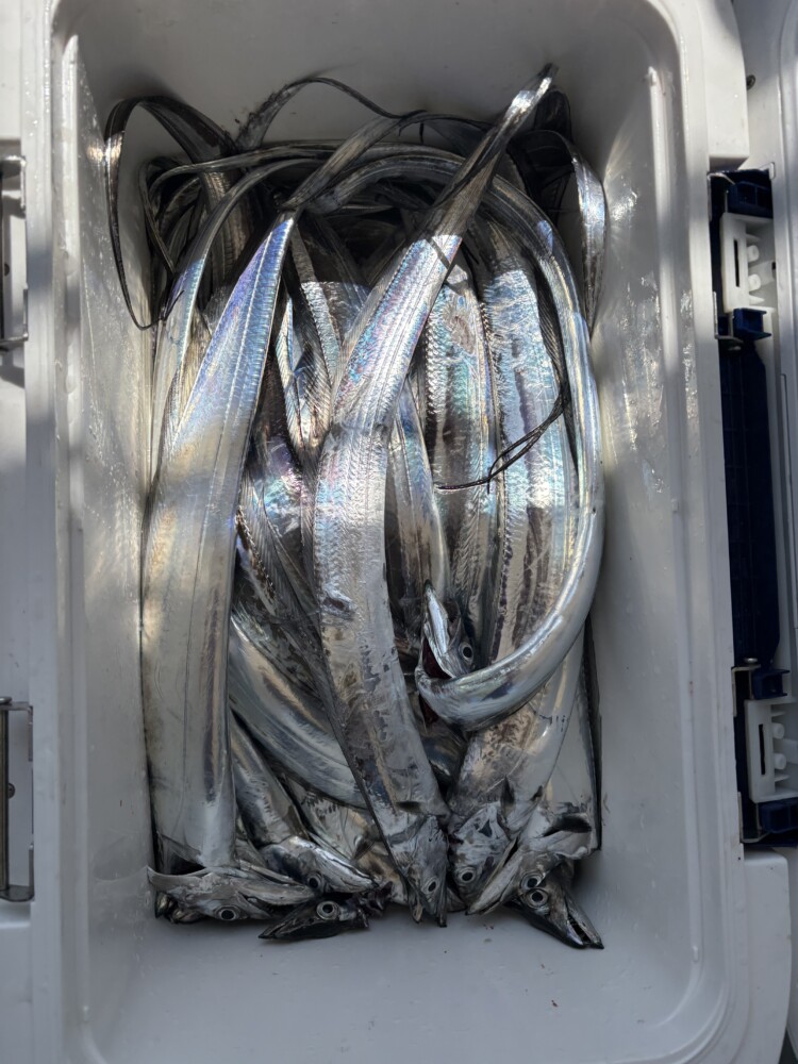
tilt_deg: -87.5
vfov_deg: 67.3
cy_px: 532
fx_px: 799
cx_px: 399
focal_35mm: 26
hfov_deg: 53.1
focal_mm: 5.96
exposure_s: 1/11905
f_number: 1.6
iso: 50
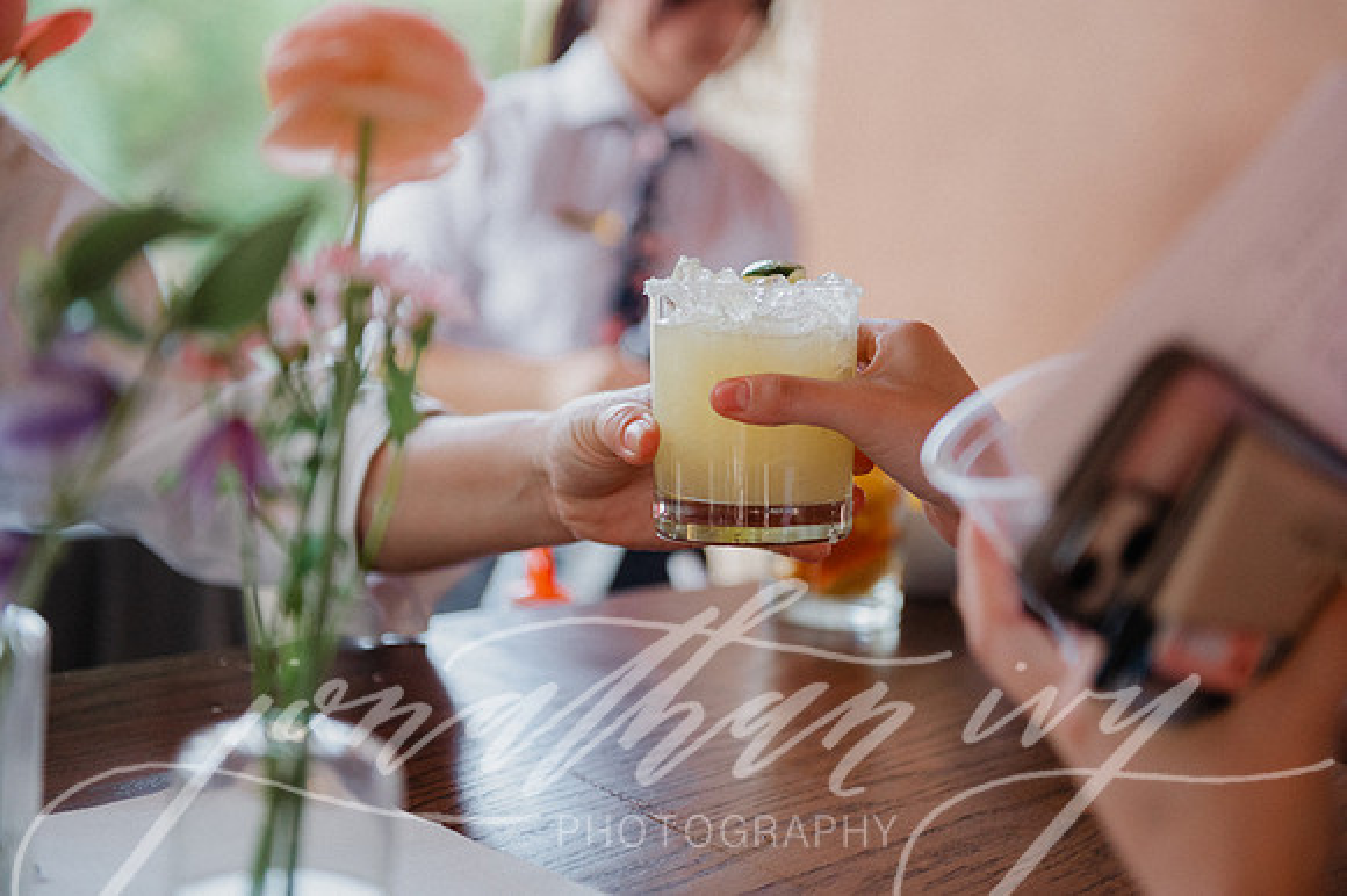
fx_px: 2169
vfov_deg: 23.4
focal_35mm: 58
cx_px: 674
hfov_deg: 34.5
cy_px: 448
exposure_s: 1/1000
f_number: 2.8
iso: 2000
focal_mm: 58
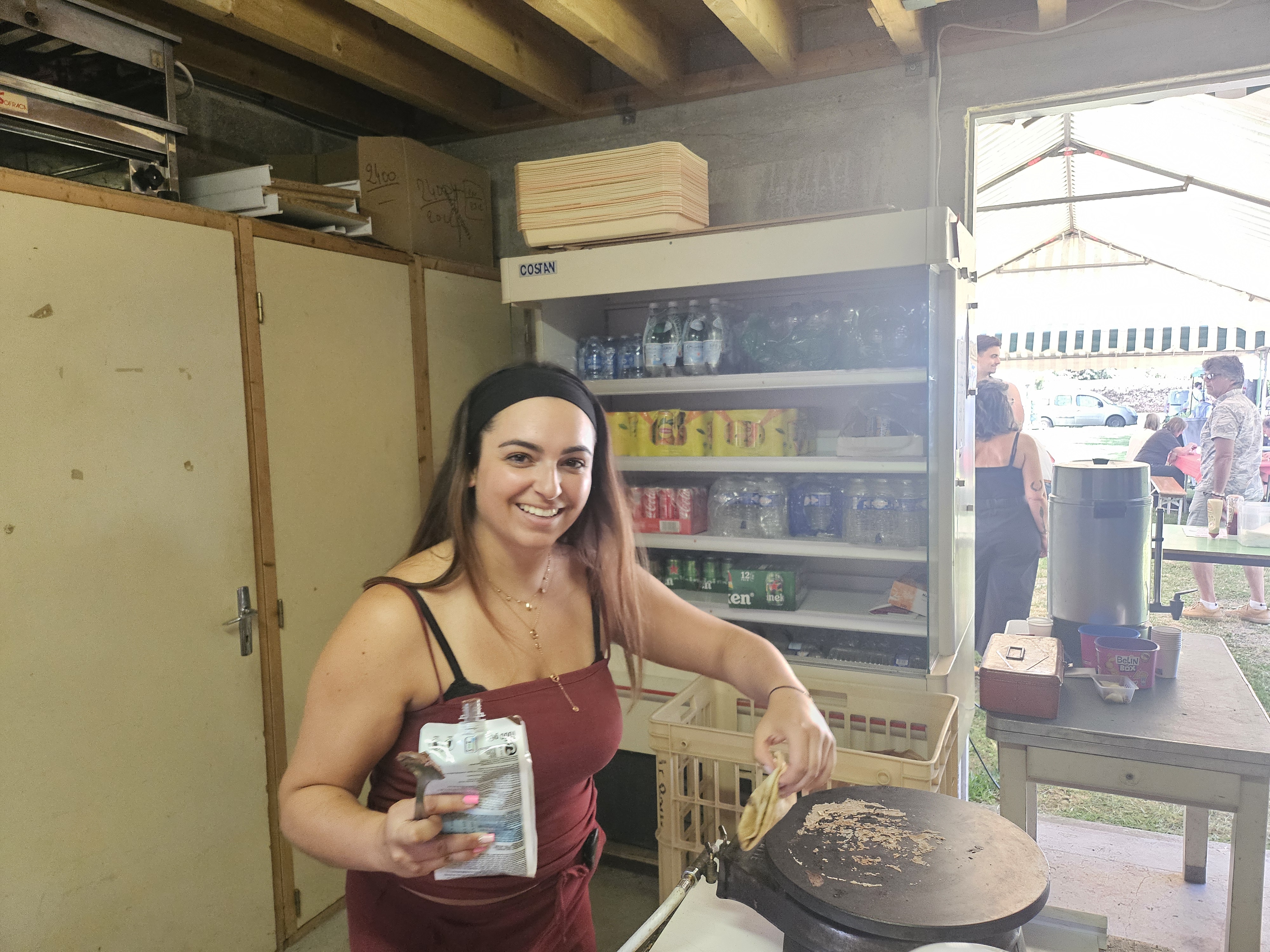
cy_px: 476
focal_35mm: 24
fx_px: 881
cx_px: 635
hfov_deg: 71.6
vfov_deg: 56.8
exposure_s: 1/100
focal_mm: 5
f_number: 1.8
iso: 400
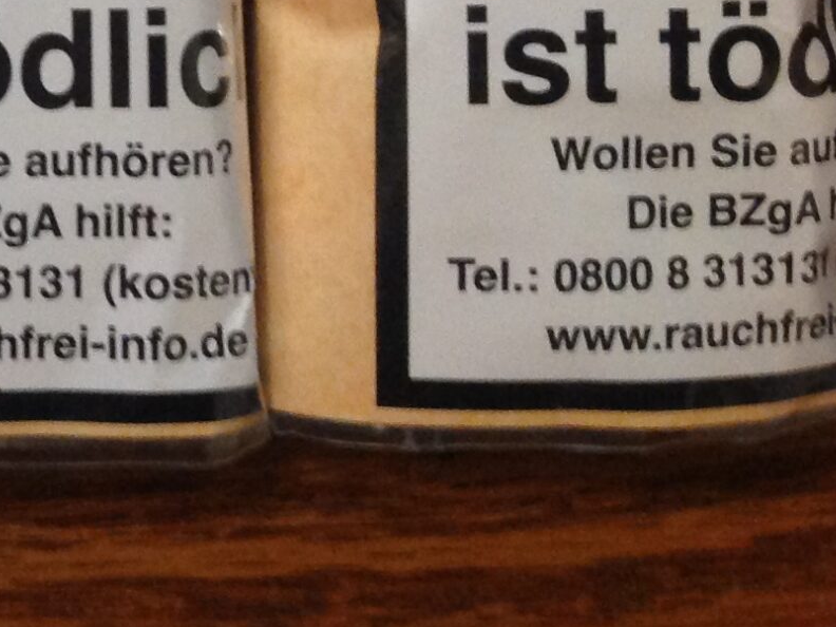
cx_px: -462
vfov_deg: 12.4
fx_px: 2729
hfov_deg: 15.8
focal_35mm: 113
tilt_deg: -84.3
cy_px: -335
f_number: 2.4
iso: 200
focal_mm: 4.28
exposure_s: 1/15
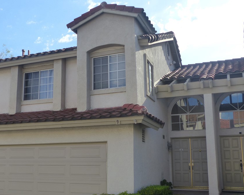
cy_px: 107
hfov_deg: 41.8
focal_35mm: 44
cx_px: 96
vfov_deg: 34.1
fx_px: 318
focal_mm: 6.6
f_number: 2.8
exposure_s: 1/1600
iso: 200
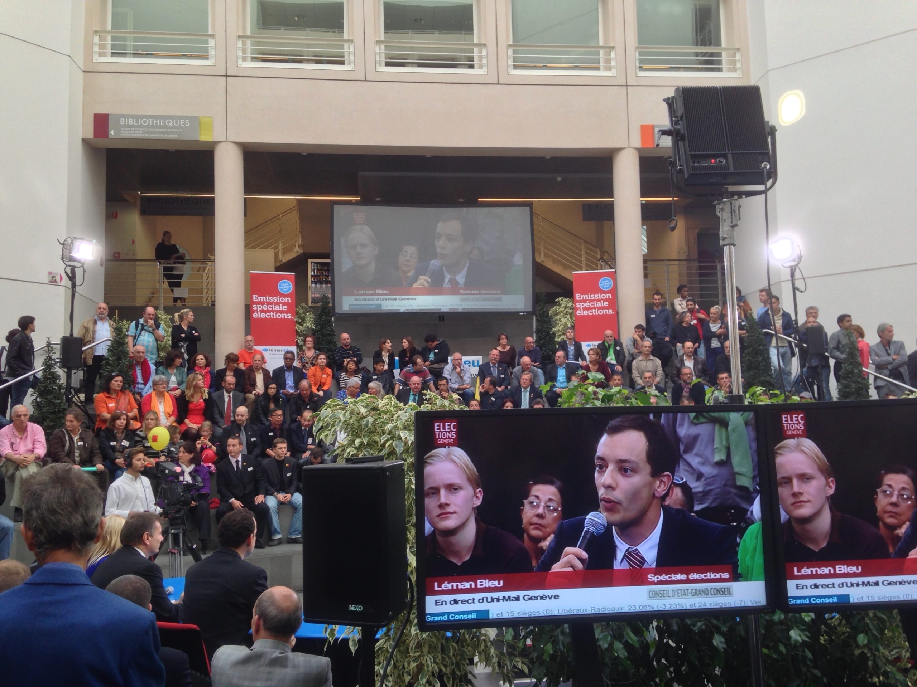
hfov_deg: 55.4
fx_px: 874
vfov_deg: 42.9
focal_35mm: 33
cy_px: 344
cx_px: 458
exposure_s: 1/40
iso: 50
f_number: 2.4
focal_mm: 4.12
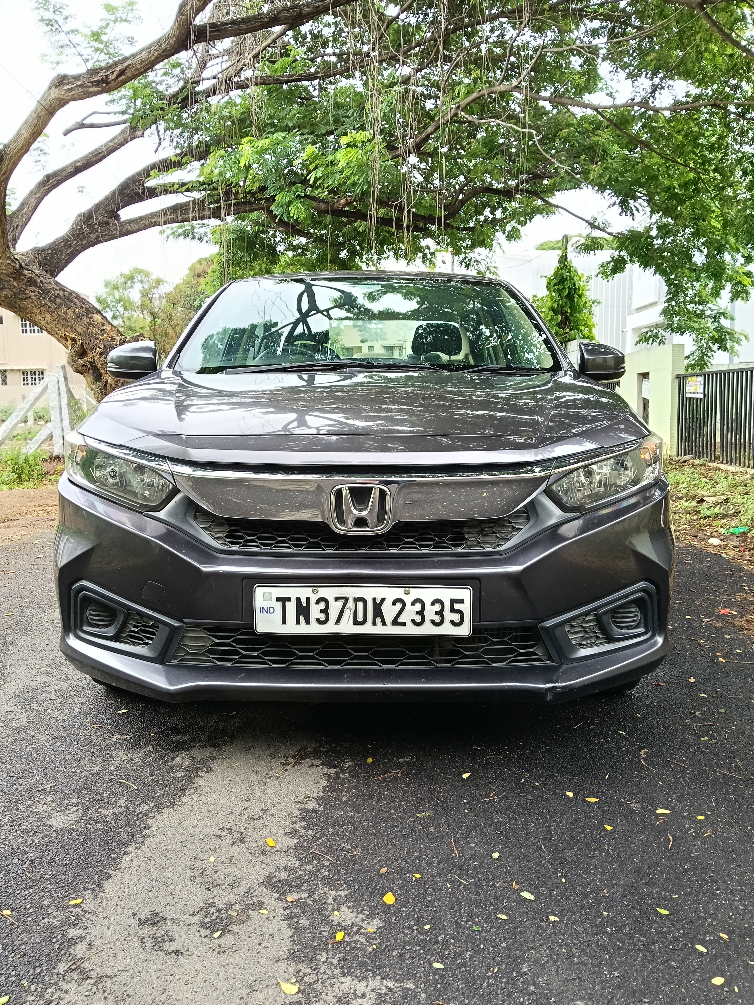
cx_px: 377
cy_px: 502
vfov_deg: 65.3
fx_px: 784
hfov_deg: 51.4
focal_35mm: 27
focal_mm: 3.98
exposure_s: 1/100
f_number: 1.8
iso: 80
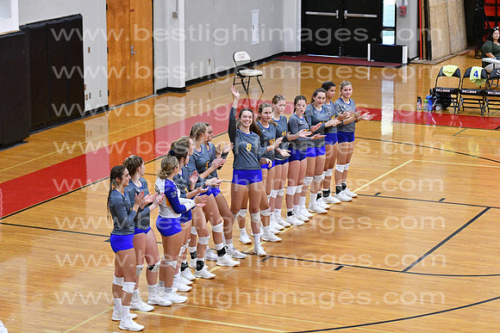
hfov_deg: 19.5
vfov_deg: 13.0
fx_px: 1459
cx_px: 250
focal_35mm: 105
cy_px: 166
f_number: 3.2
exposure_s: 1/1000
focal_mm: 70
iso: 8000
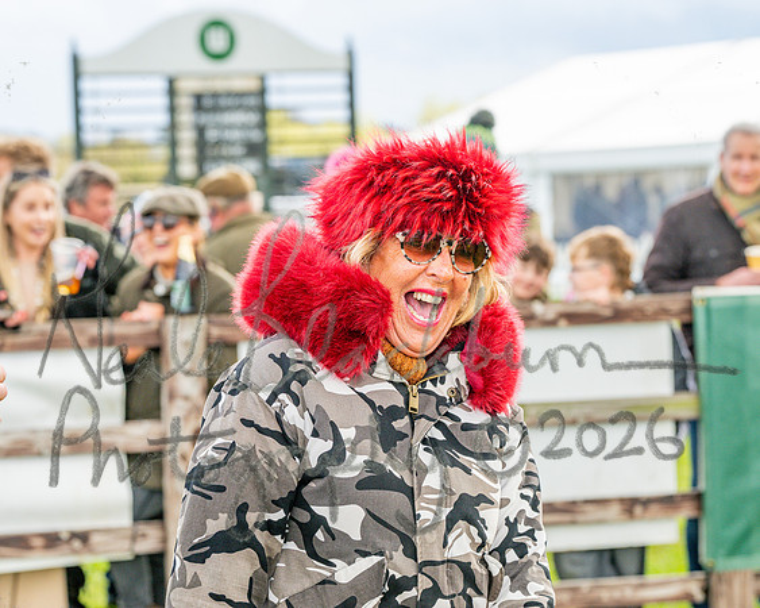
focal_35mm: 118
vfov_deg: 13.0
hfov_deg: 16.3
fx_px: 2659
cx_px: 296
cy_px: 291
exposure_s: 1/500
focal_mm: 96
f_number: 5
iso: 400
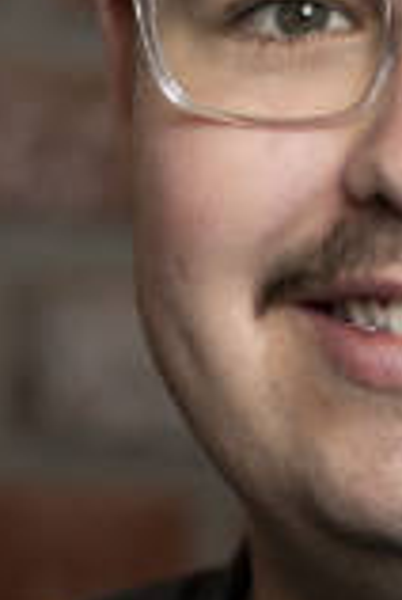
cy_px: 420
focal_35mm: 294
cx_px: 527
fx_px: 4897
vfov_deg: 7.0
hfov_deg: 4.7
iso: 400
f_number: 3.2
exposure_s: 1/160
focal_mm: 77.7
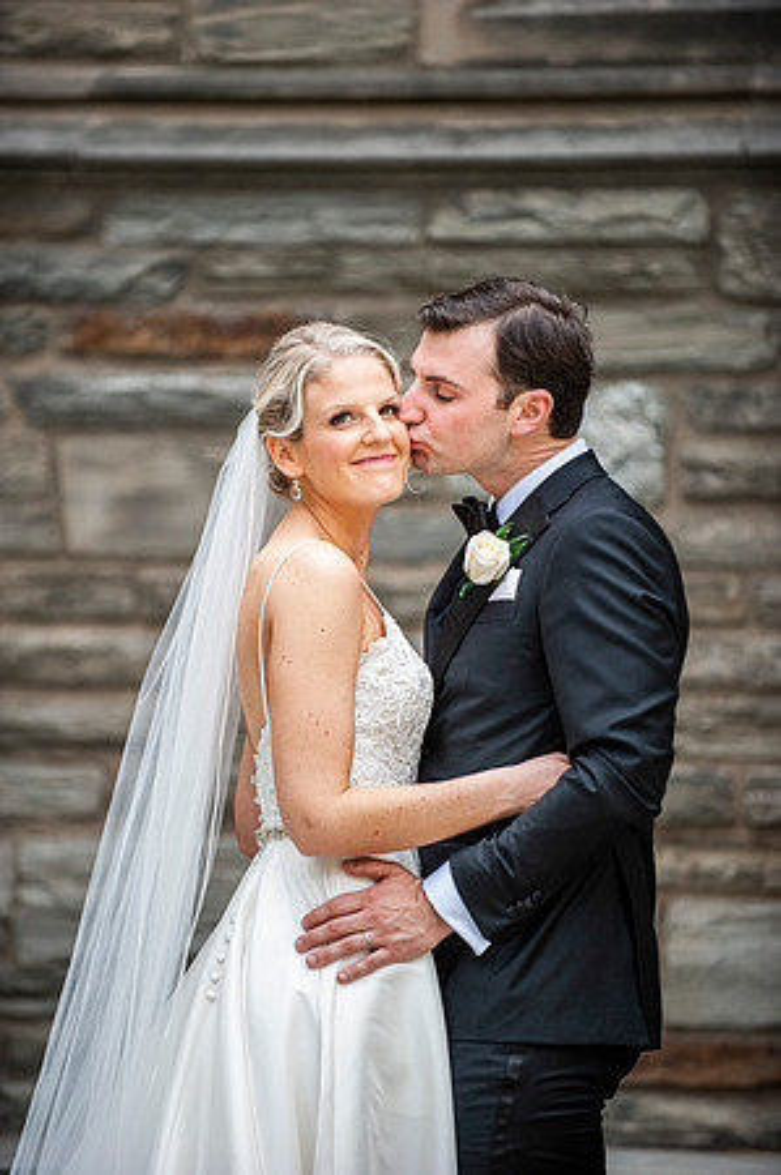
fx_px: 6523
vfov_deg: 10.3
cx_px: 390
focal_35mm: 200
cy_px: 588
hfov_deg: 6.9
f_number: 2.8
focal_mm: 200
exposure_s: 1/2500
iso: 1600
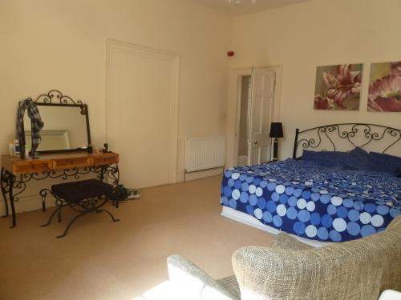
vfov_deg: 54.9
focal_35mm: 25
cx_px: 200
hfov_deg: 69.4
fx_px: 290
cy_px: 150
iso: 80
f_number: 3.3
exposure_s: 1/40
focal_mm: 4.1
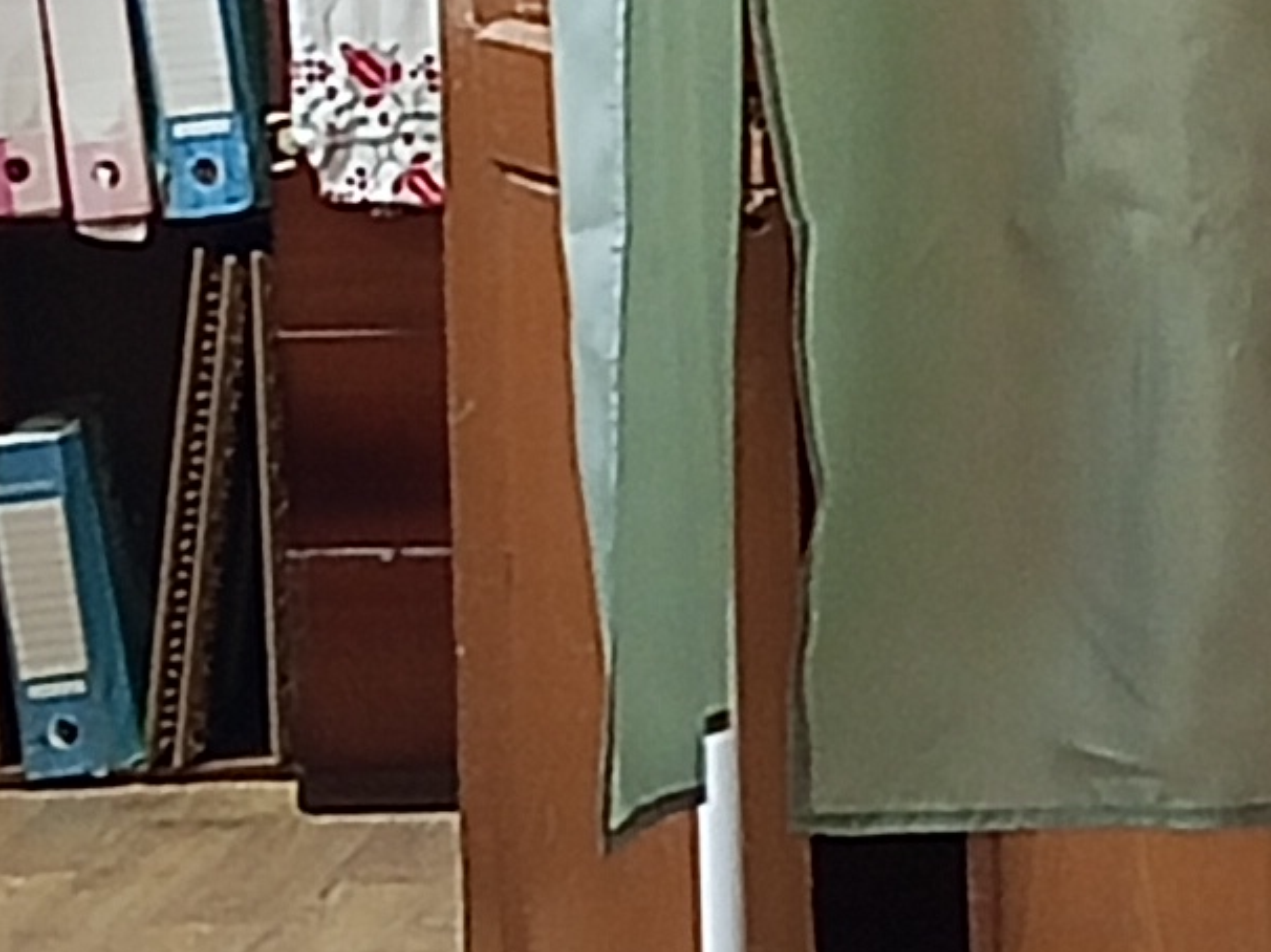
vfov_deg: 5.2
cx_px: 2563
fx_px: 10424
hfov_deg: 6.7
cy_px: 327
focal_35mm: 284
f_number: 1.8
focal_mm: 3.98
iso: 250
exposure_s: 1/50
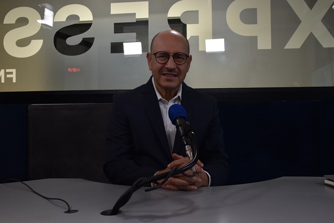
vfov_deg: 40.0
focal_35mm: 33
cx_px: 167
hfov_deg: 57.2
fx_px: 306
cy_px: 112
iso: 640
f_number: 6.3
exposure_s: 1/50
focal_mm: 22
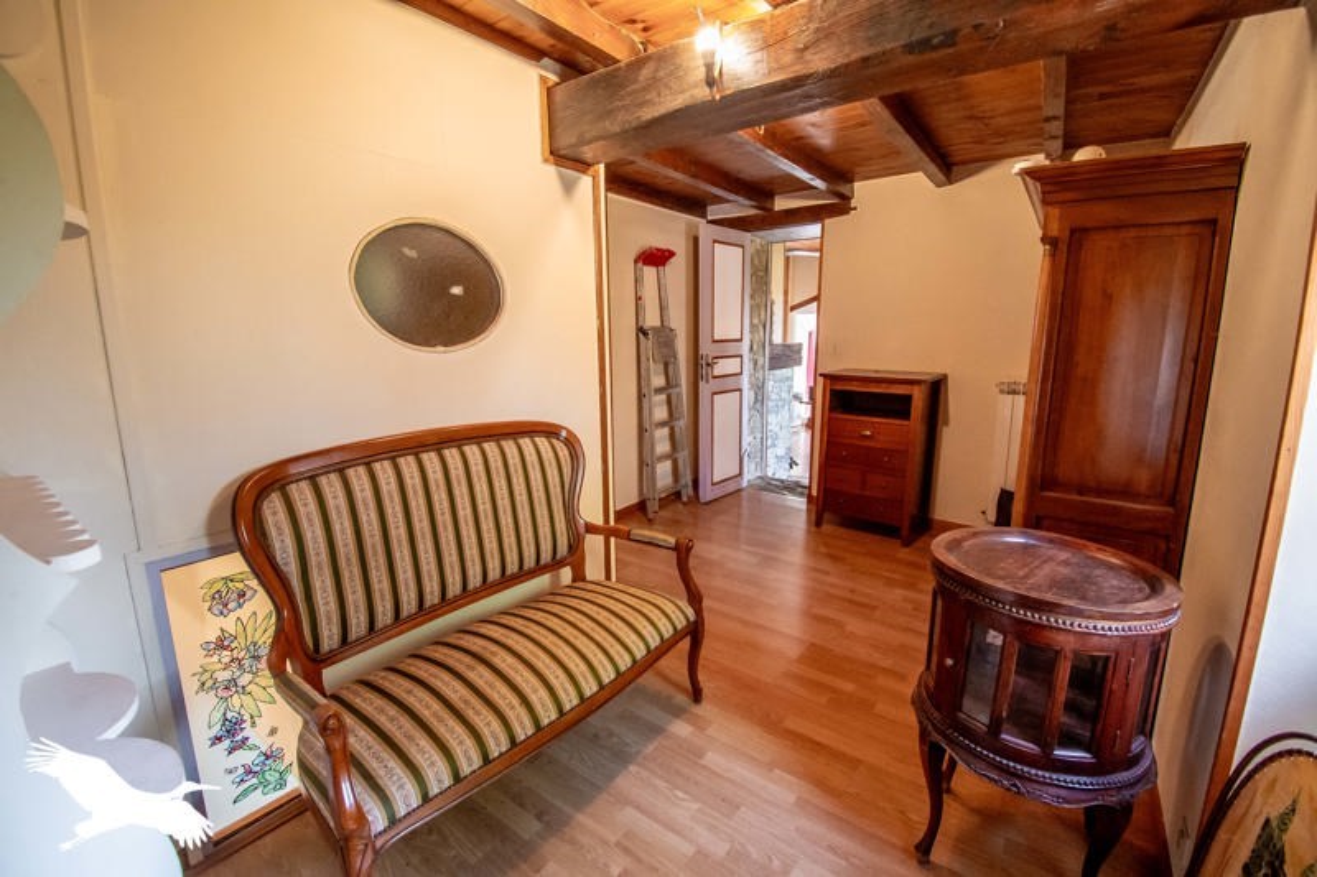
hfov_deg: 100.4
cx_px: 658
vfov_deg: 77.3
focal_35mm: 15
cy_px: 438
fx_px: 549
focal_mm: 10
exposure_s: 1/40
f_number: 5
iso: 2000
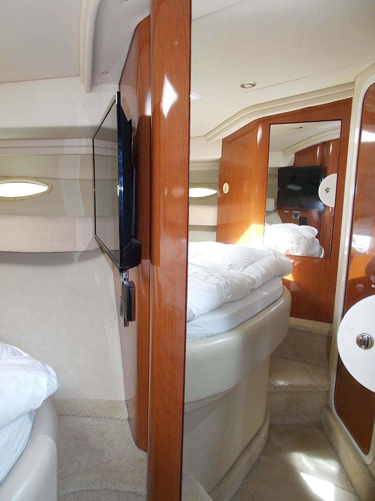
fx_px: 376
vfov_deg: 67.3
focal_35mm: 26
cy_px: 250
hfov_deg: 53.1
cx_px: 188
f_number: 3.2
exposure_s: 1/25
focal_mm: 4.6
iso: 160
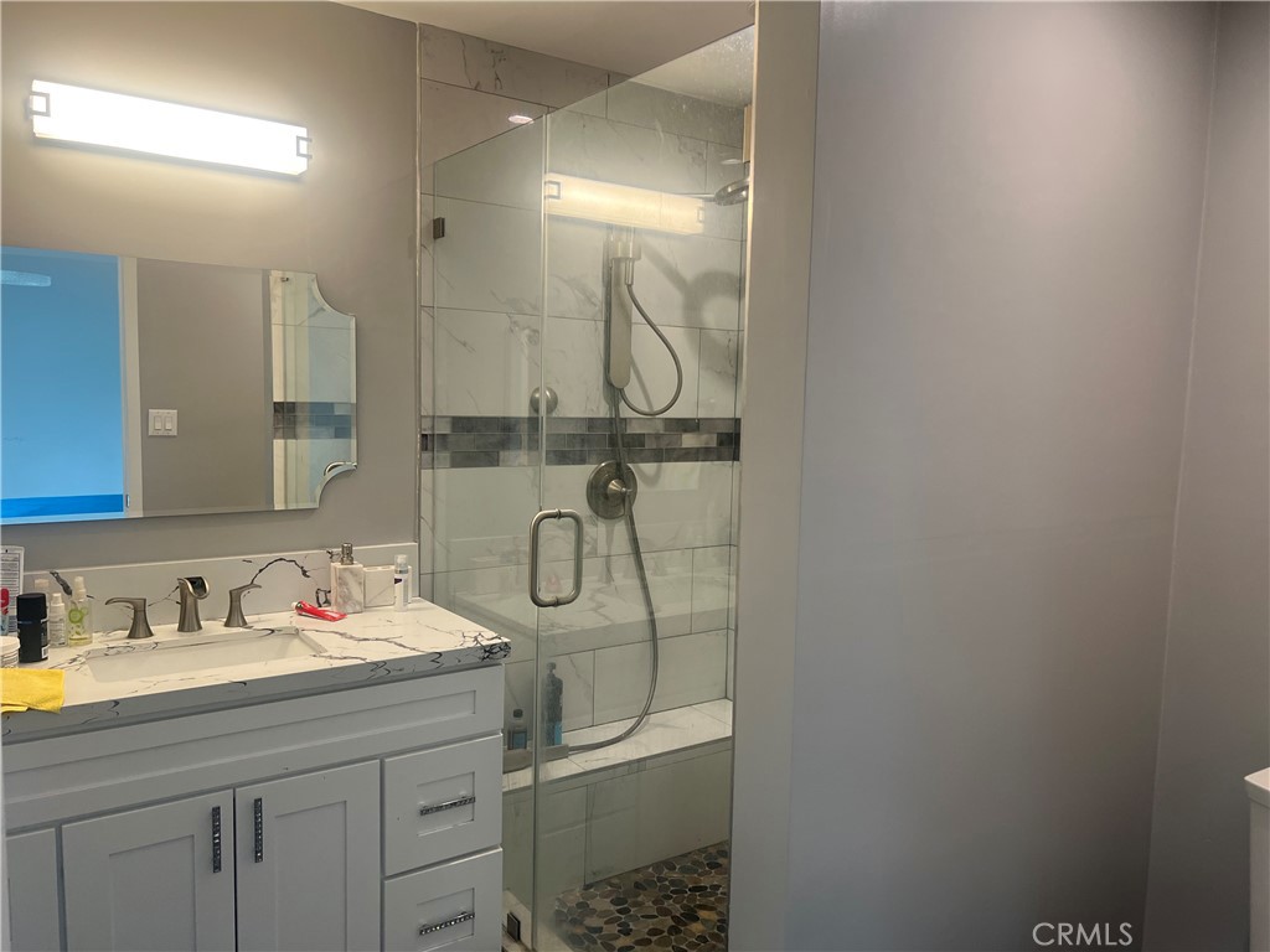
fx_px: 954
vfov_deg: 53.1
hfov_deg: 67.3
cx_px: 635
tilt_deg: -4.6
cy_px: 476
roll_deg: -1.8
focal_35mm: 26
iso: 100
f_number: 1.5
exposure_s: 1/120
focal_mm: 5.7
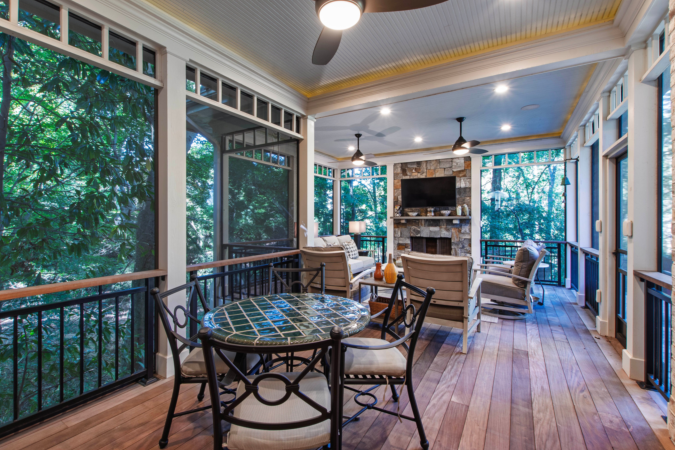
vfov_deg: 73.7
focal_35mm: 16
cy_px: 218
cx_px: 327
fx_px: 300
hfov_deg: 96.7
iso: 100
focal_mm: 10
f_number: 9
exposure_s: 1.6
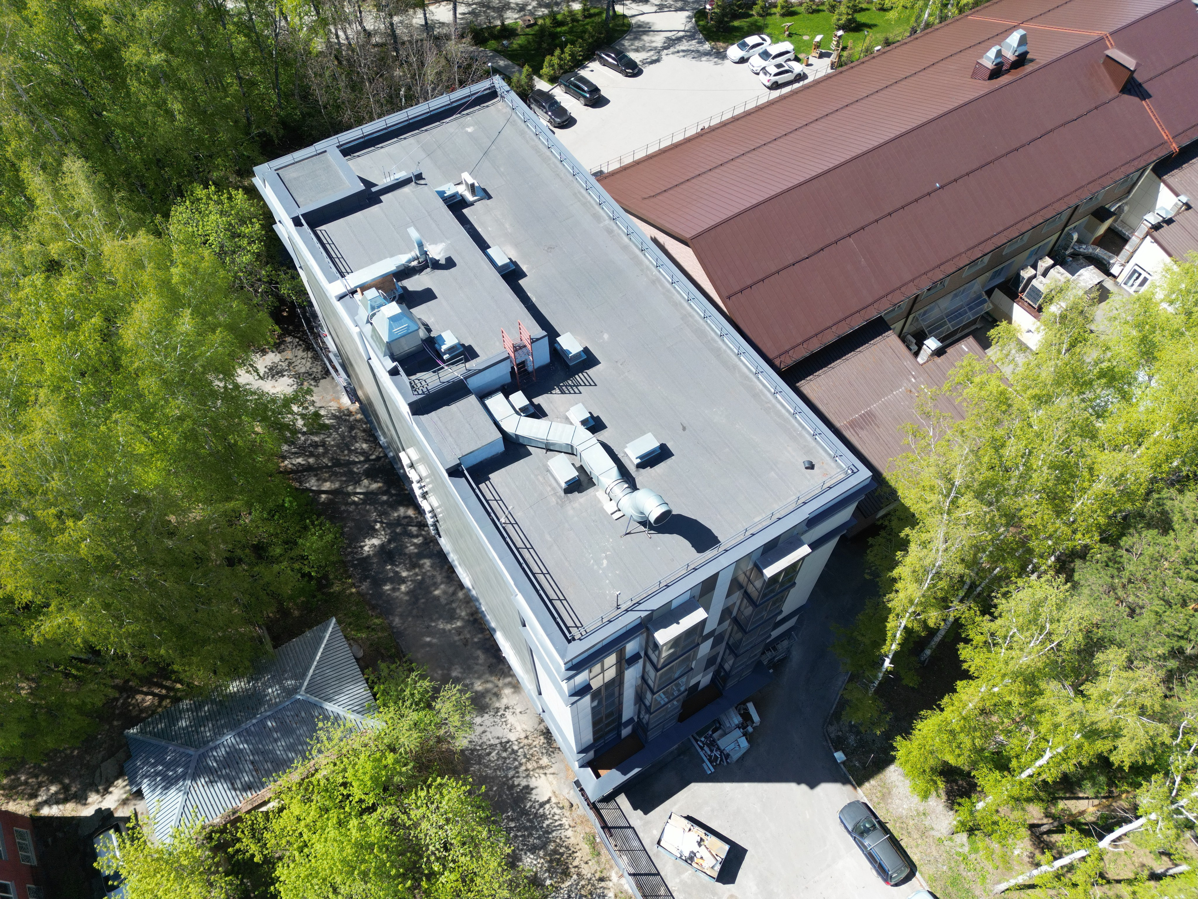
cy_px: 450
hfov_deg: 71.6
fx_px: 831
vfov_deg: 56.8
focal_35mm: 24
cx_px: 599
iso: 120
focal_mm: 6.72
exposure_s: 1/1250
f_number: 1.7
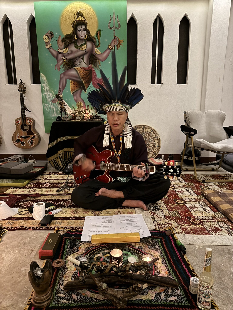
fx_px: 215
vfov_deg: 71.6
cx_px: 116
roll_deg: -1.3
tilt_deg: -10.9
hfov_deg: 56.8
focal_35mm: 24
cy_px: 155
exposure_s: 1/25
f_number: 1.78
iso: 1600
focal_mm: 6.76
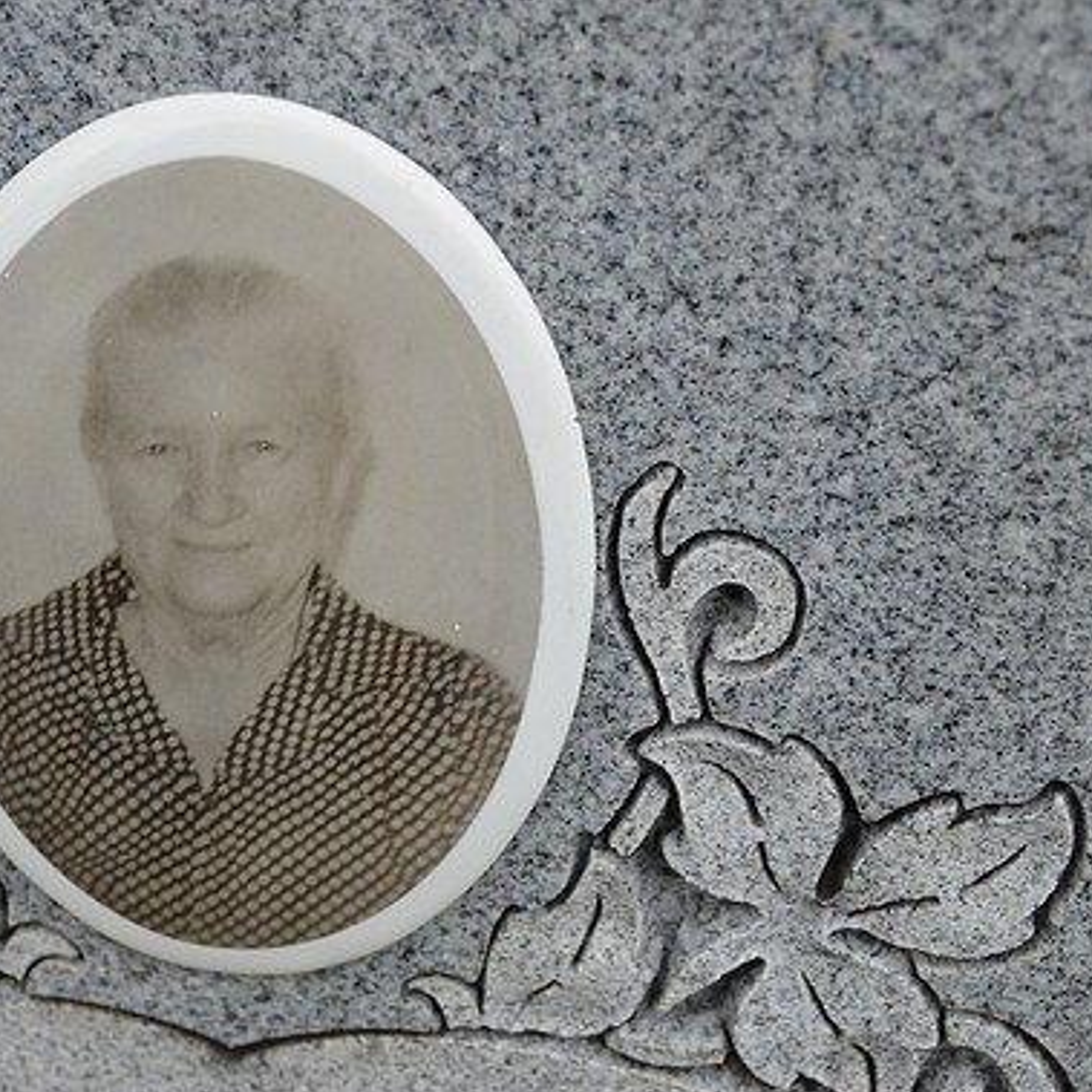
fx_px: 2641
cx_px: 305
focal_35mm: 74
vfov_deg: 23.4
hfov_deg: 23.2
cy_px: 550
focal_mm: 38
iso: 320
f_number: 5.6
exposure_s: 1/125
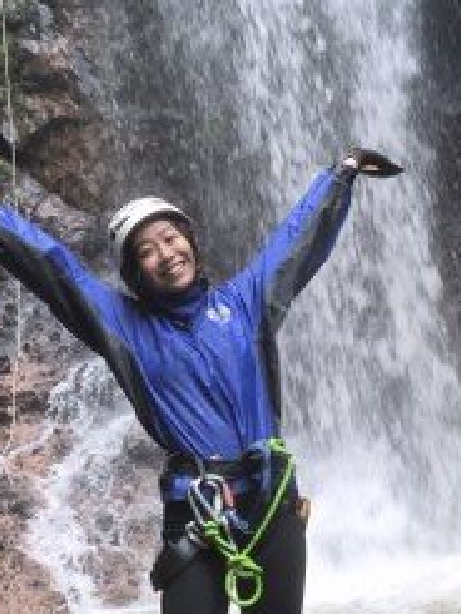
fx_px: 1064
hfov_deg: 24.4
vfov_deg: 32.1
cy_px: 341
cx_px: 246
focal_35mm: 60
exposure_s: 1/120
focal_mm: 5.4
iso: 320
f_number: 1.8
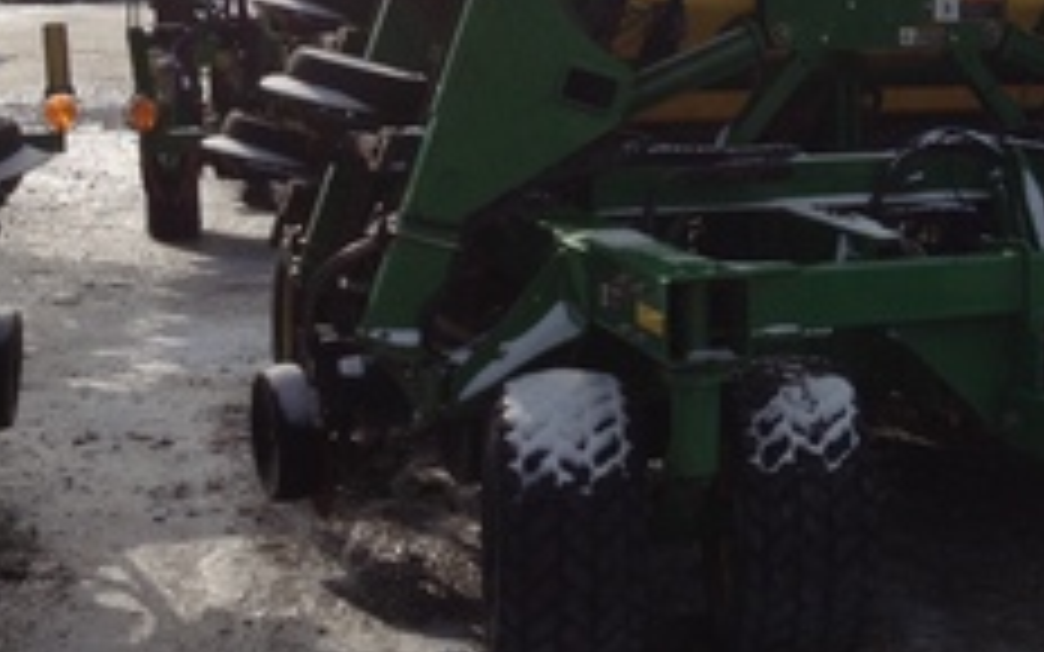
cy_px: 67
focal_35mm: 87
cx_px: 1161
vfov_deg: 14.9
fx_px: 2475
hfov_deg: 22.4
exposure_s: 1/2404
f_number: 2.4
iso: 50
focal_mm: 4.28
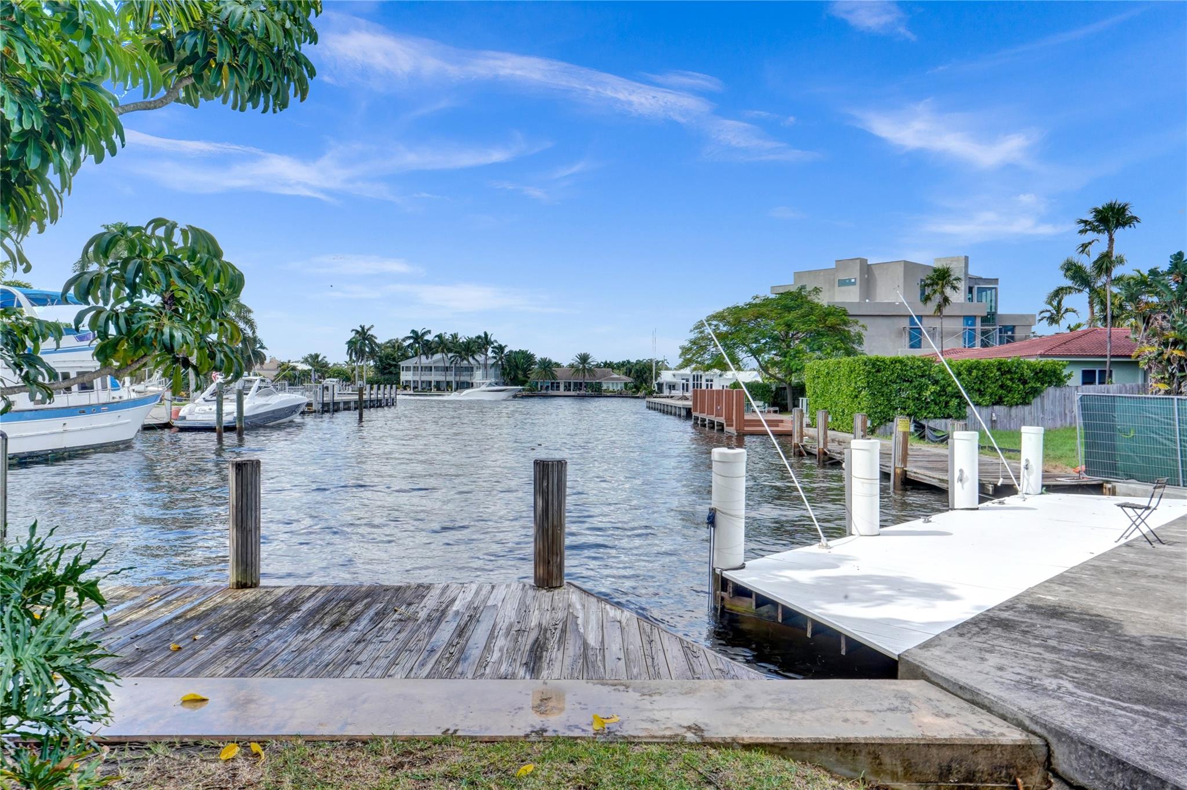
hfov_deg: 73.8
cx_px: 594
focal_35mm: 24
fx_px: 791
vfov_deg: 53.1
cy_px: 395
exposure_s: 1/160
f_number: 22
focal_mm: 24
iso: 1600
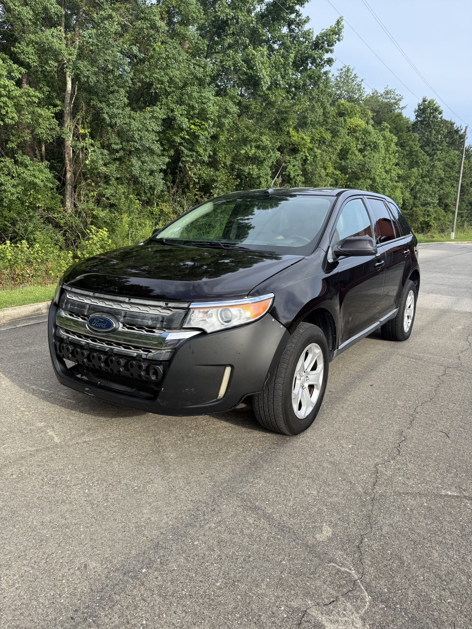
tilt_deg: -11.6
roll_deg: -0.2
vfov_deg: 71.6
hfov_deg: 56.8
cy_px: 314
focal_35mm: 24
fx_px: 436
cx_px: 236
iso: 80
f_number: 1.78
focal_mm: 6.76
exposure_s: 1/1292
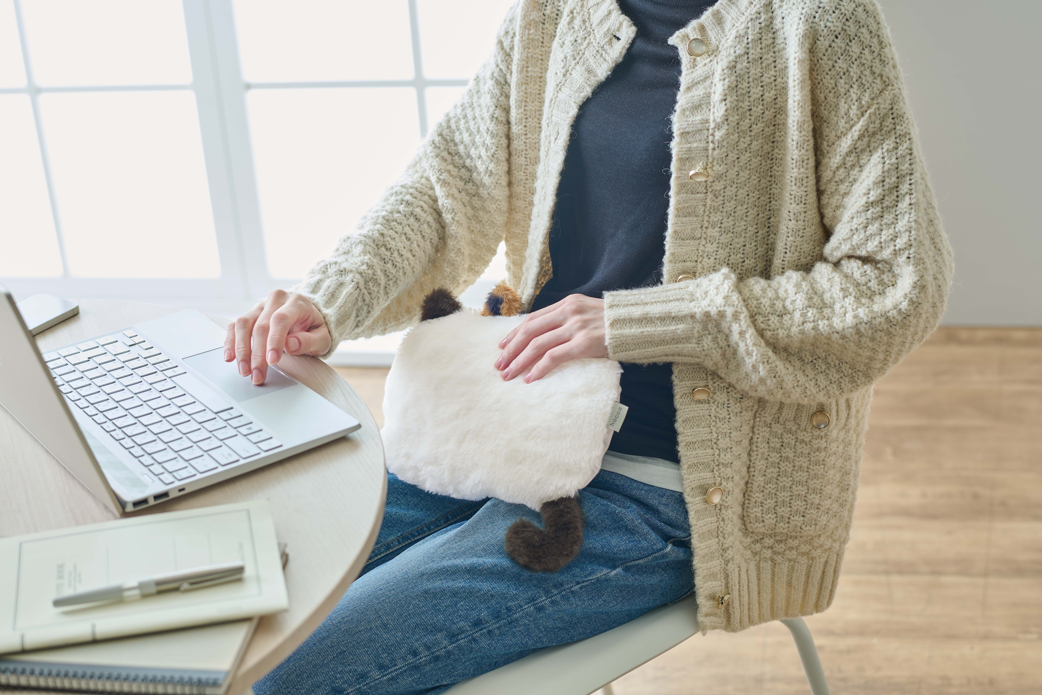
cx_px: 521
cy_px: 348
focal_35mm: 58
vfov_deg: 23.4
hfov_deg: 34.5
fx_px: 1679
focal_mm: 58
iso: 64
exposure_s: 1/125
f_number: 3.5
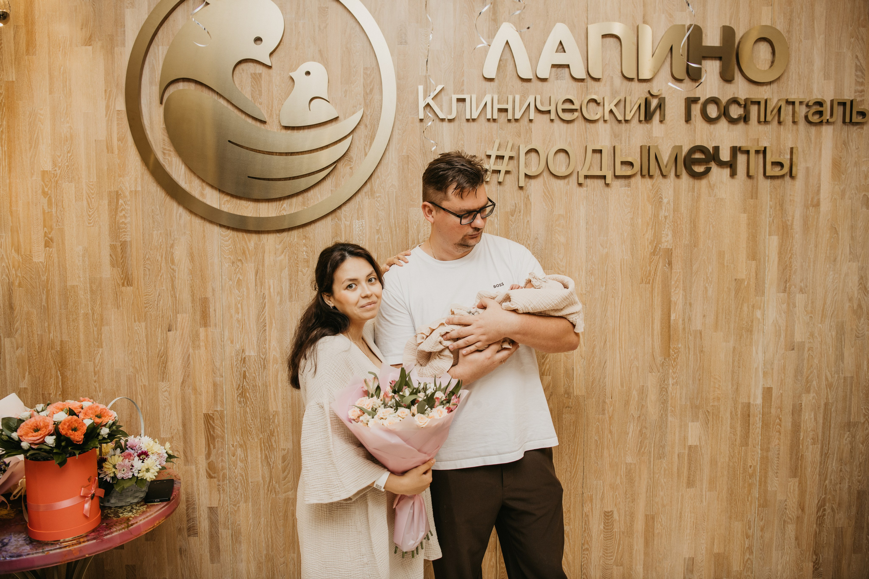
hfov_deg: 65.5
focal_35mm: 28
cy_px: 290
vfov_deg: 46.4
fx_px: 676
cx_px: 434
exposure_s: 1/160
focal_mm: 28
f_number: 4
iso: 200
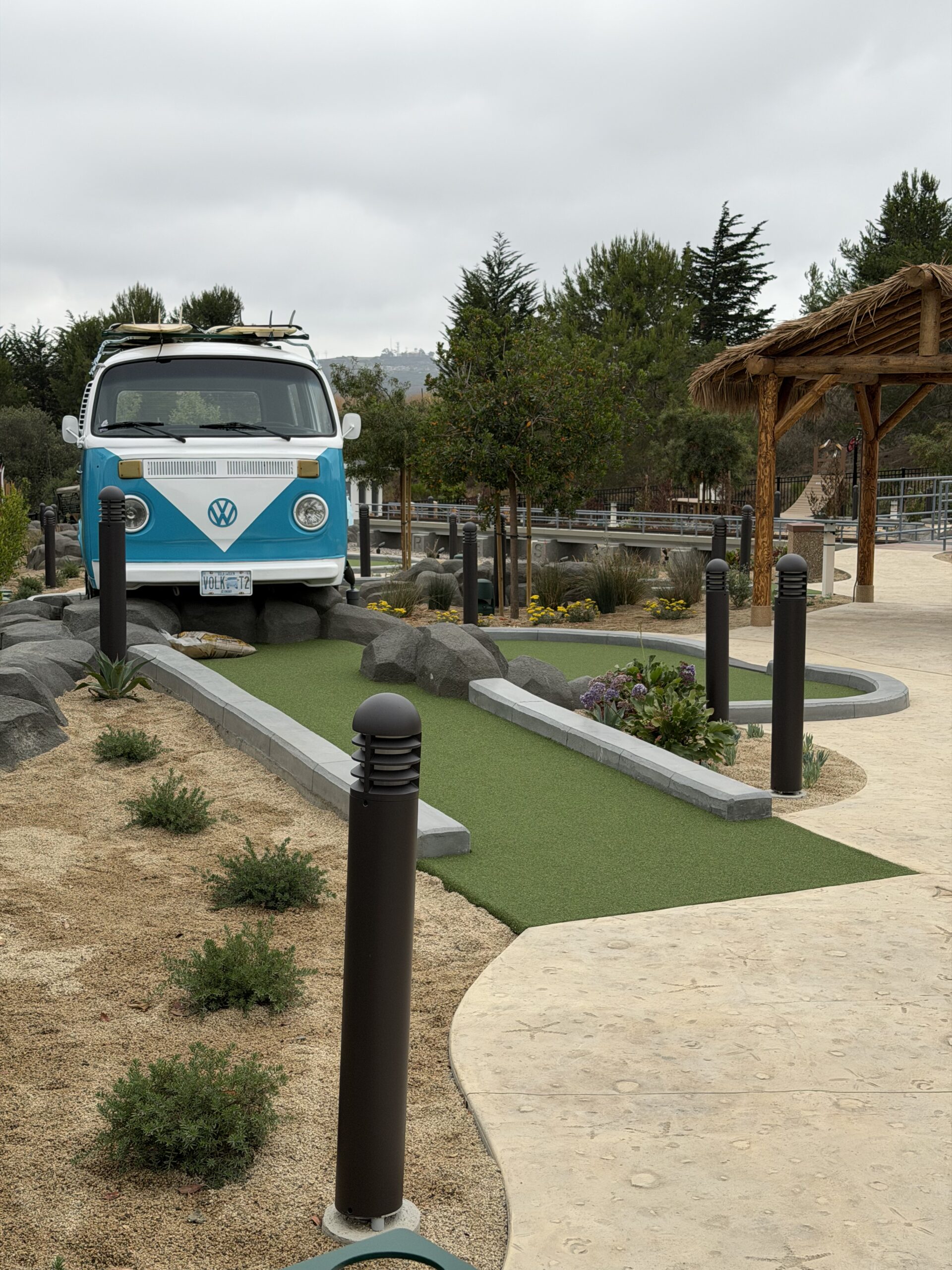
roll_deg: -0.3
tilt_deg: -6.6
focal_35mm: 48
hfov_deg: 30.3
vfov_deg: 39.7
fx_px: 1760
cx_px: 476
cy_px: 635
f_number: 1.78
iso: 64
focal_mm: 6.76
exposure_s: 1/2865
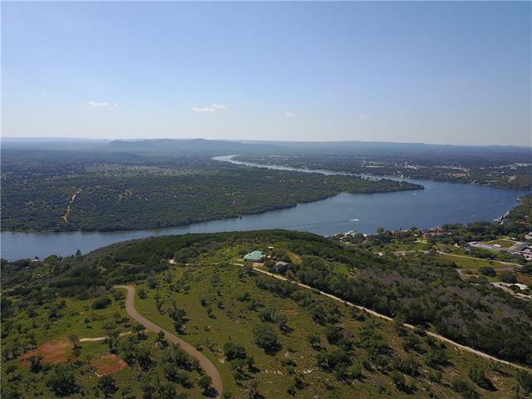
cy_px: 200
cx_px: 266
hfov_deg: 67.3
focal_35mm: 26
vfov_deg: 53.1
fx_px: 400
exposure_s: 1/1957
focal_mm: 4.73
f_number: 2.2
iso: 100
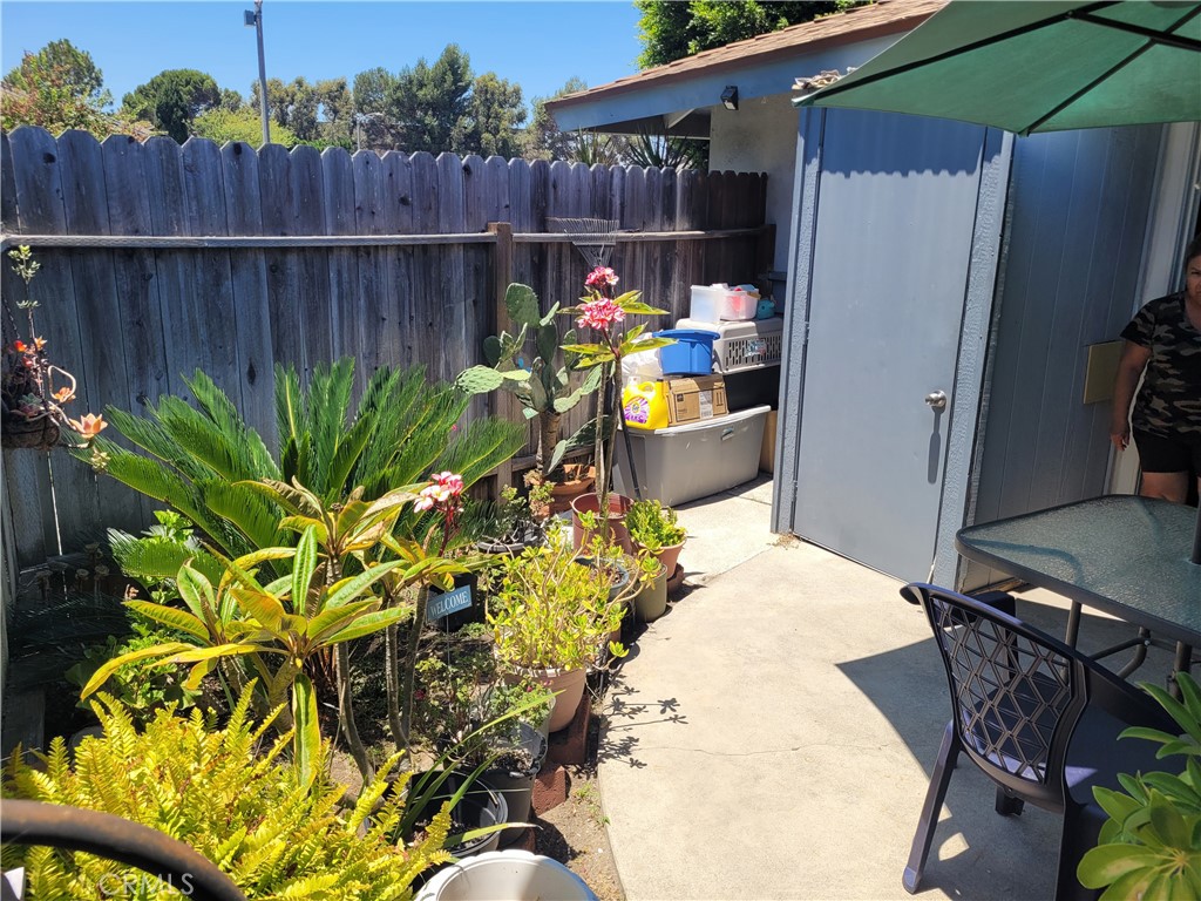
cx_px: 600
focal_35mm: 26
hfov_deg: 67.3
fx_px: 902
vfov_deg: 53.1
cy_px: 450
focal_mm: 5.4
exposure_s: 1/1449
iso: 40
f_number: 1.8
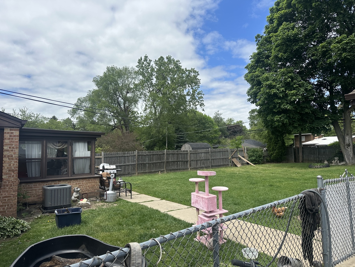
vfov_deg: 56.8
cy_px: 134
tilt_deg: +3.6
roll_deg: +1.1
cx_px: 178
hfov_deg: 71.6
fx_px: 246
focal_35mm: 24
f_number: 1.78
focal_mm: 6.86
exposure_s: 1/5000
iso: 80
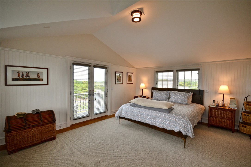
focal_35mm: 15
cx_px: 126
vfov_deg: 77.3
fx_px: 105
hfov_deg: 100.4
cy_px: 84
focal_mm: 10
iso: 400
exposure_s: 1/50
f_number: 8
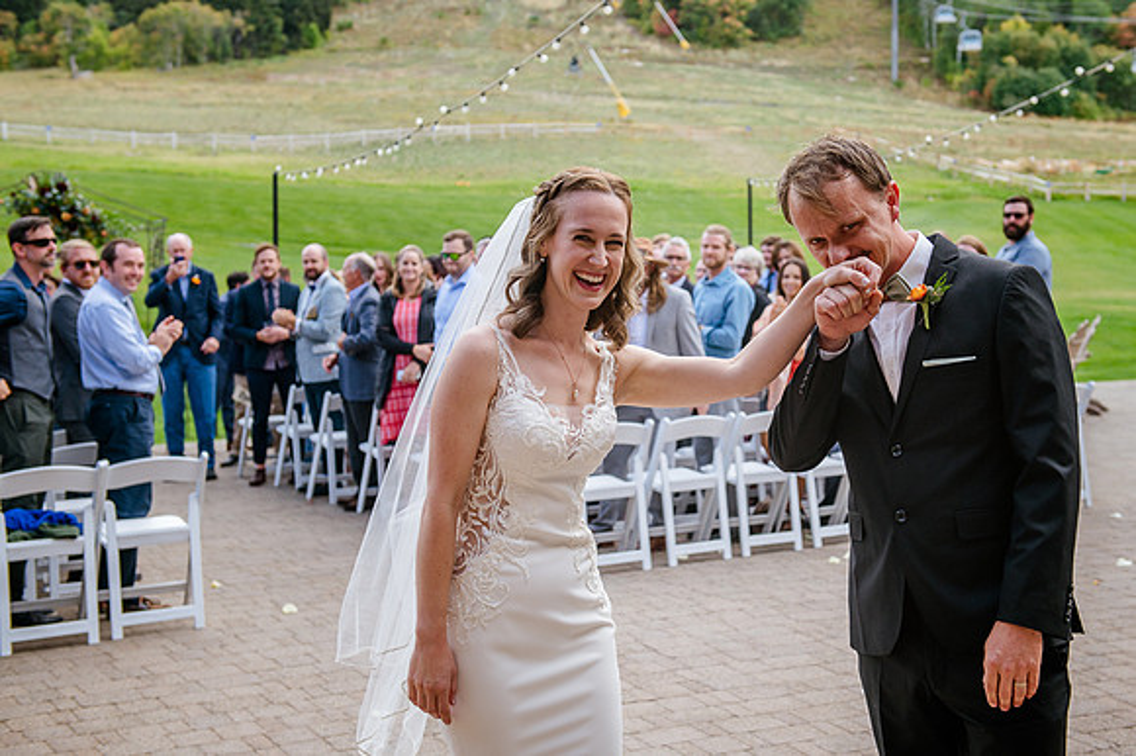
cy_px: 328
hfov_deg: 37.9
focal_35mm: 52
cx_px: 647
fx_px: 1650
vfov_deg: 25.8
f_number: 4
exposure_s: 1/640
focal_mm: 45
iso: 250
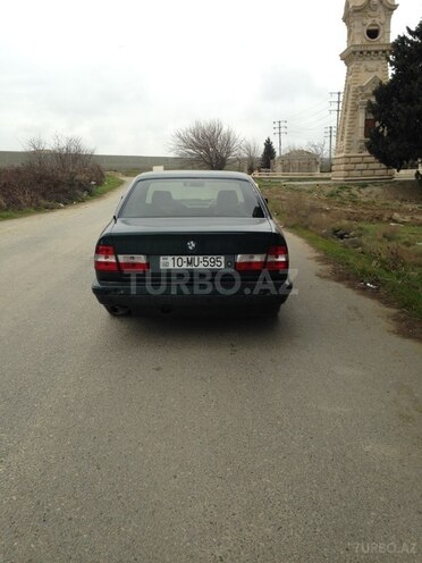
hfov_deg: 42.9
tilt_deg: -8.0
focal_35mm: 33
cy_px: 282
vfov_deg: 55.4
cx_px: 211
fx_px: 536
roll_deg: +1.3
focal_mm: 4.12
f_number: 2.4
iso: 50
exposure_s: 1/199
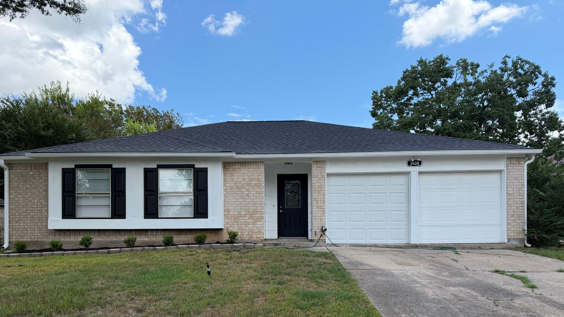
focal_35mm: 29
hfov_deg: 66.0
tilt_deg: +1.2
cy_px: 232
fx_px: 434
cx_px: 266
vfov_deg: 39.3
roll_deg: +0.9
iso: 100
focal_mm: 6.76
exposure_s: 1/3279
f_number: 1.78
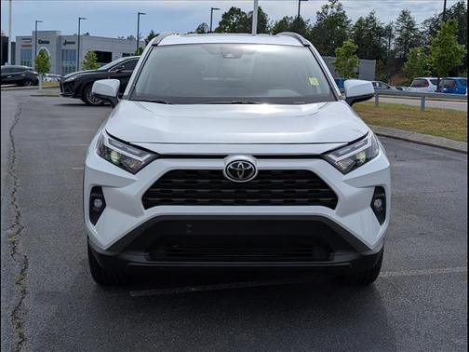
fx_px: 664
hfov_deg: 38.9
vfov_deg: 29.7
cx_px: 234
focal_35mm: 49
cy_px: 176
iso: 23
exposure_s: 1/3333
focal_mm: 6.9
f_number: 1.68
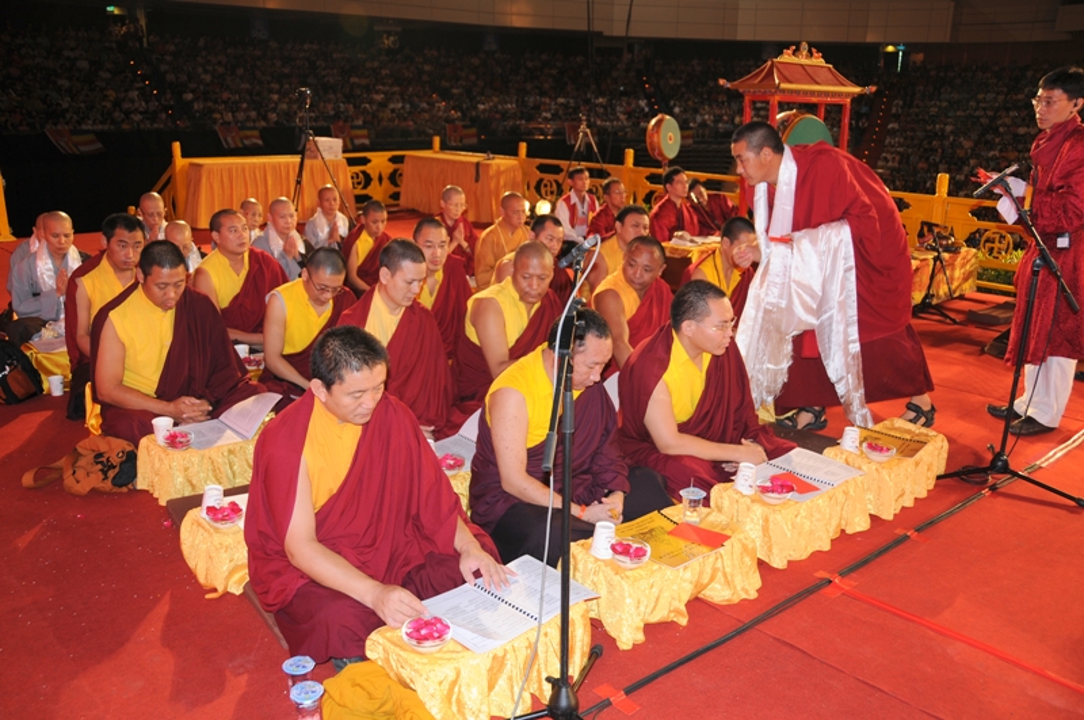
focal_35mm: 30
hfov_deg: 62.0
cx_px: 542
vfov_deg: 43.5
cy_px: 360
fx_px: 902
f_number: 3.5
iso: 200
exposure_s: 1/60
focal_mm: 20
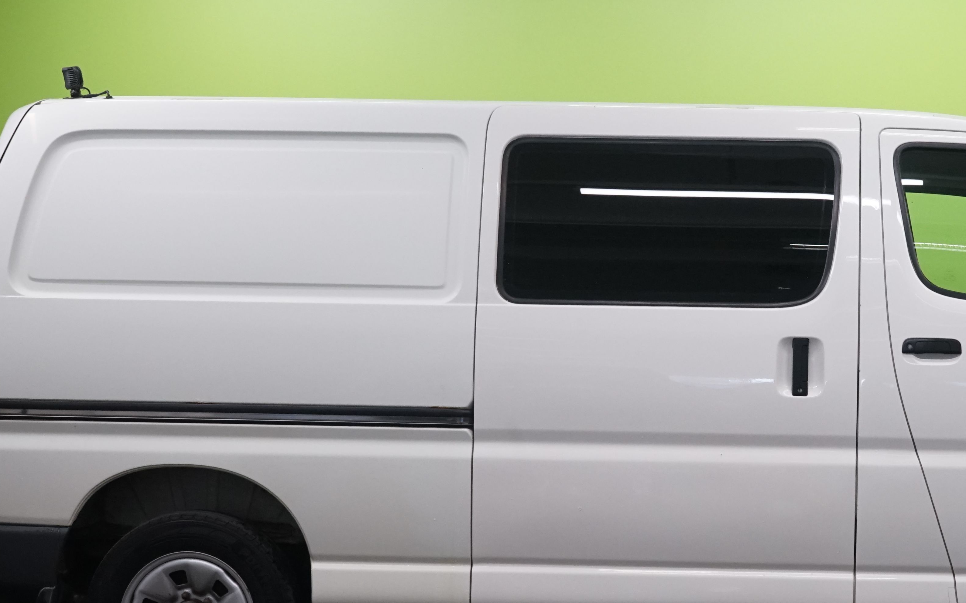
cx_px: 747
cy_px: 338
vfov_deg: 17.4
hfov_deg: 27.1
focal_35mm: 75
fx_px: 1974
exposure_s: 1/25
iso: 2000
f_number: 10
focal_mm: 39
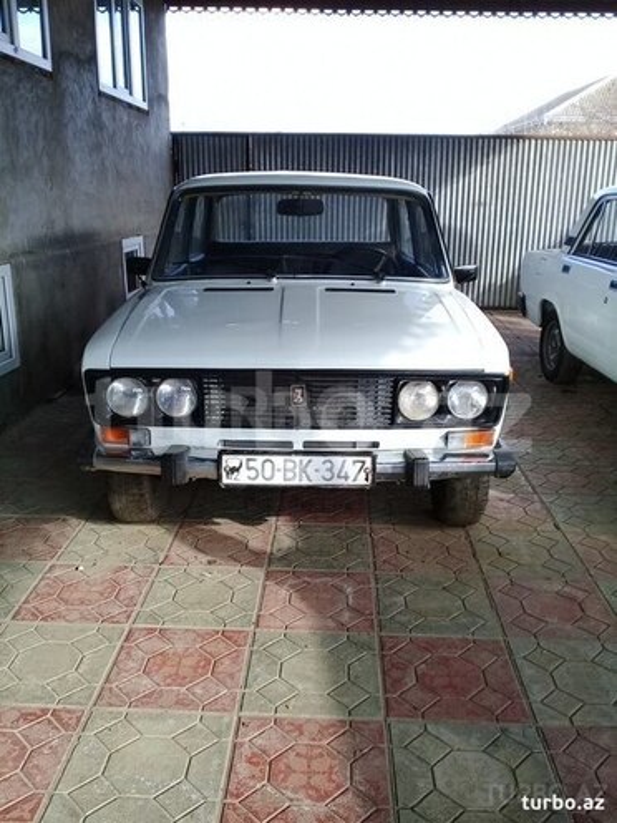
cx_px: 308
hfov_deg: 45.4
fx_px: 737
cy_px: 412
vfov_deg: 58.4
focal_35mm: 31
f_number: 2.2
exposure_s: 1/185
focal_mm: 3.3
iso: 50
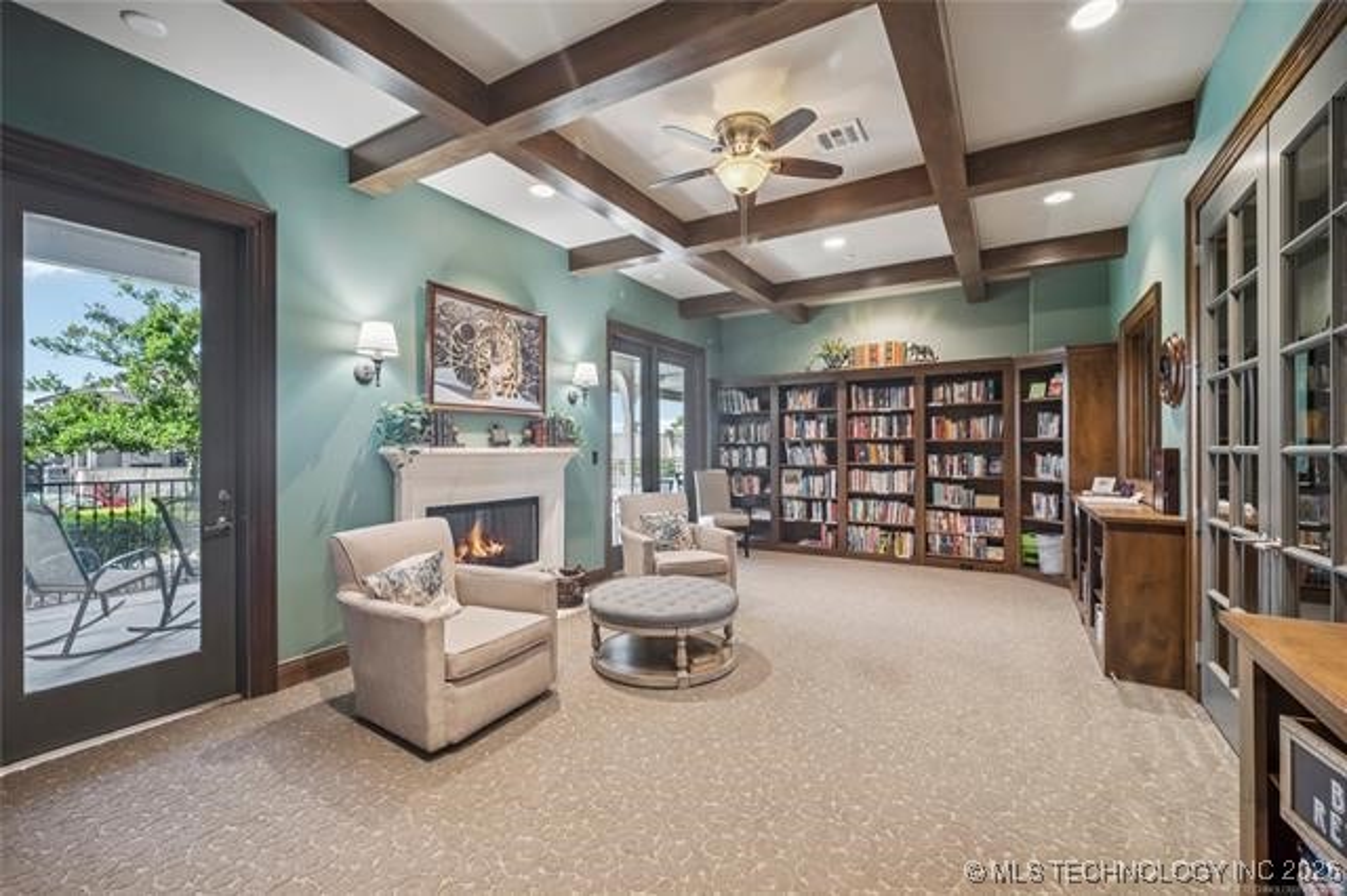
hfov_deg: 104.3
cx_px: 674
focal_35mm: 14
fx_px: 524
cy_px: 448
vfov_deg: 81.1
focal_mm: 14
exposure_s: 1/8
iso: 640
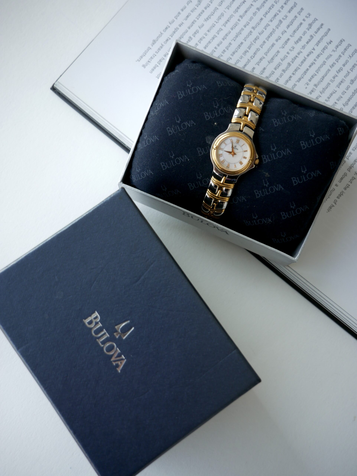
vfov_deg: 46.8
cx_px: 178
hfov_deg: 36.0
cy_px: 238
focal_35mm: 40
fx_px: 550
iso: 200
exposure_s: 1/125
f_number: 4.1
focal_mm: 20
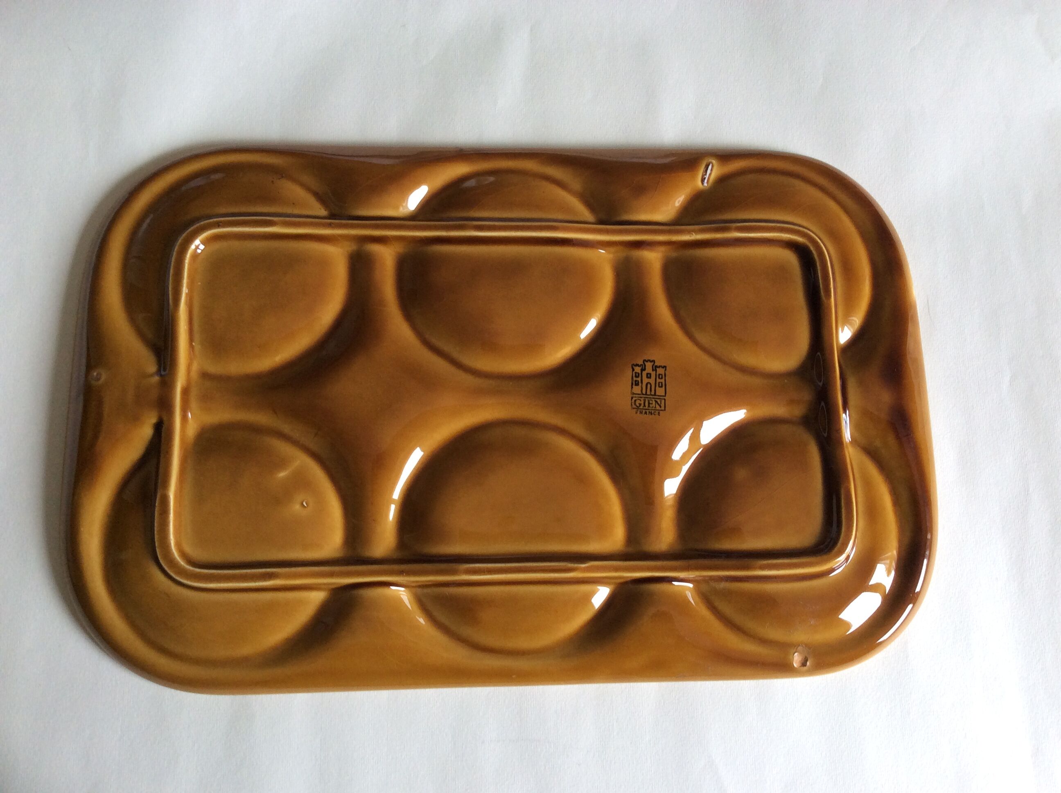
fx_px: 979
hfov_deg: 56.9
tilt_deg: -79.8
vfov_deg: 44.1
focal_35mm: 32
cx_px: 530
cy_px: 396
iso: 64
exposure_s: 1/25
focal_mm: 3.3
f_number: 2.4
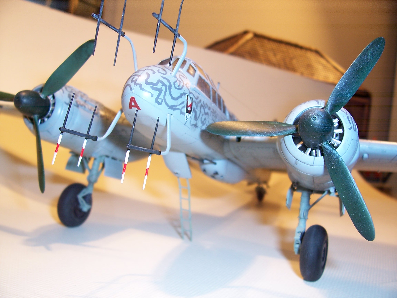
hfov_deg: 54.0
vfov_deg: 41.8
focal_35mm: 34
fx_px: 390
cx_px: 198
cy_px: 149
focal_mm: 5.6
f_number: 2.7
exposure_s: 1/60
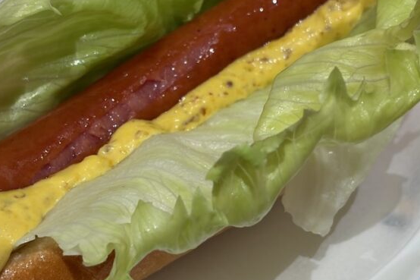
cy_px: 103
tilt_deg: -47.6
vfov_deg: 13.7
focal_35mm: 100
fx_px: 1166
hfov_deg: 20.4
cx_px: 174
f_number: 1.6
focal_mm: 5.96
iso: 40
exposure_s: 1/50
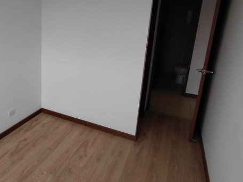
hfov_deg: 59.4
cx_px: 56
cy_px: 72
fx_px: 197
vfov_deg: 49.4
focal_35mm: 28
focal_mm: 1.64
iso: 40
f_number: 2.2
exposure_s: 1/564
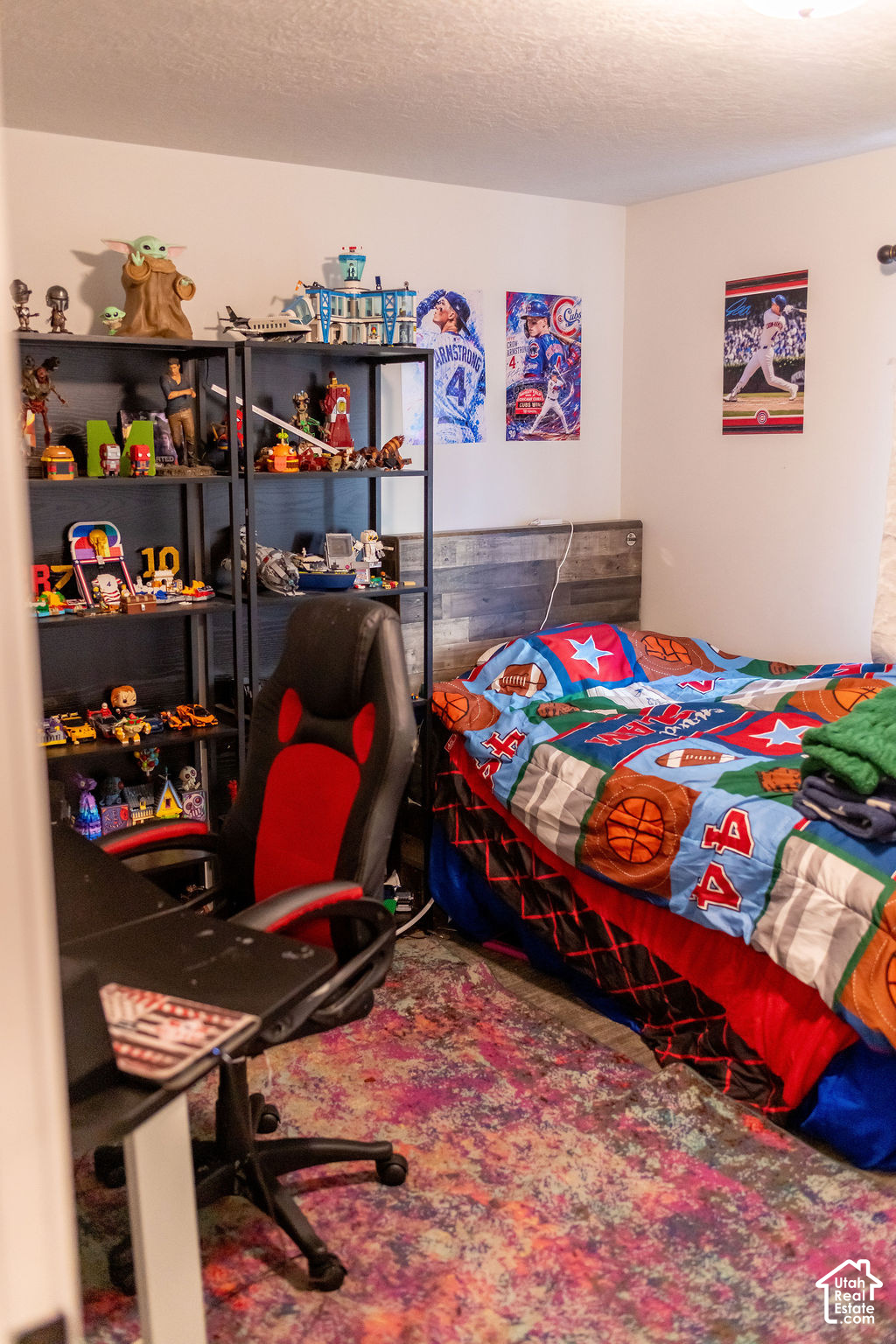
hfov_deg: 37.9
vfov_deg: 54.4
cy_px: 672
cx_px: 448
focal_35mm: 35
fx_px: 1307
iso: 1250
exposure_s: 1/250
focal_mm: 35
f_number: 2.5
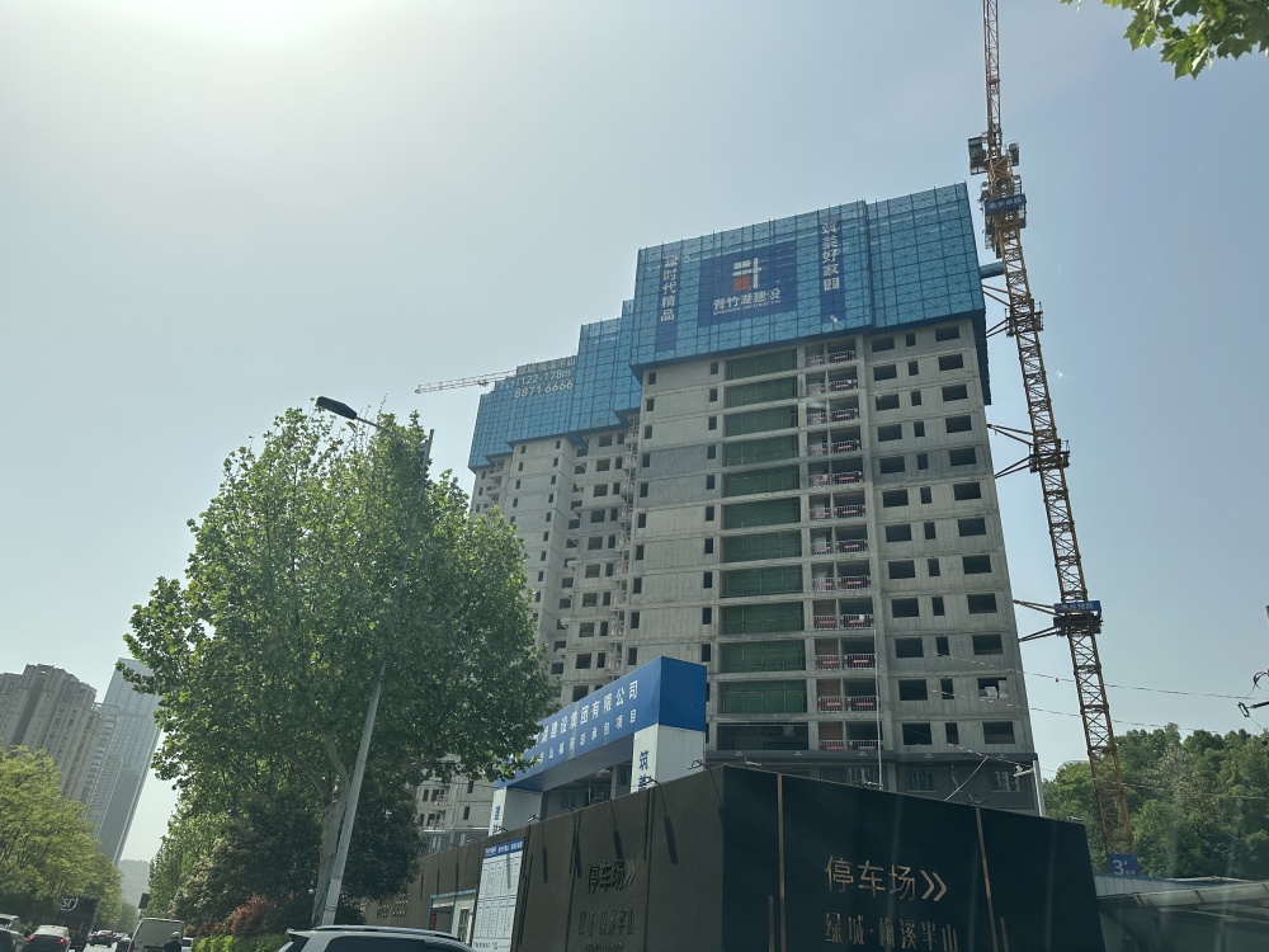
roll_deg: -4.5
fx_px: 880
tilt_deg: +28.5
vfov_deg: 56.8
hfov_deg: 71.6
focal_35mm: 24
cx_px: 634
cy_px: 476
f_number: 1.78
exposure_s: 1/7042
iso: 80
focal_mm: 6.86
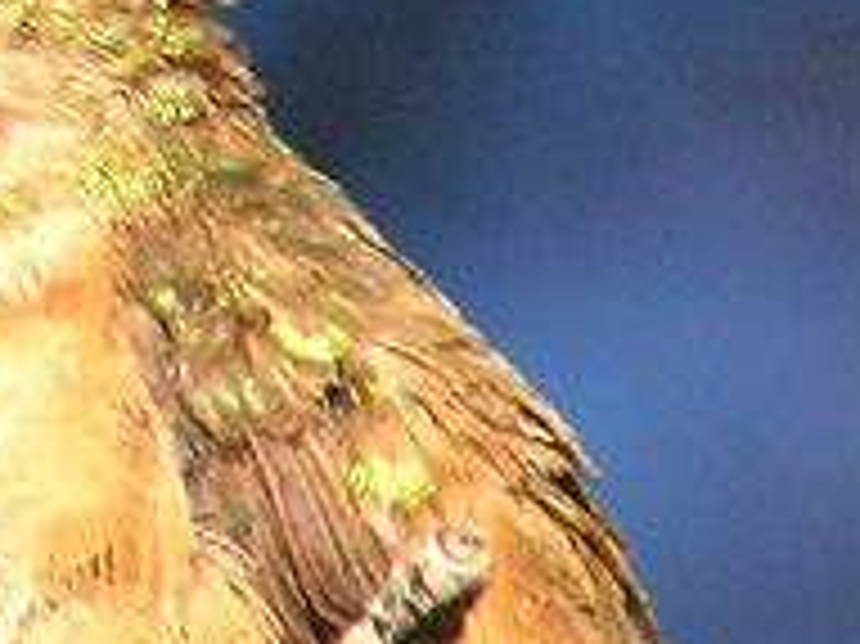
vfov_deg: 5.2
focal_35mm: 285
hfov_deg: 6.9
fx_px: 7076
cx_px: -423
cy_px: 207
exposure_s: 1/120
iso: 94
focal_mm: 10.4
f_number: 6.1
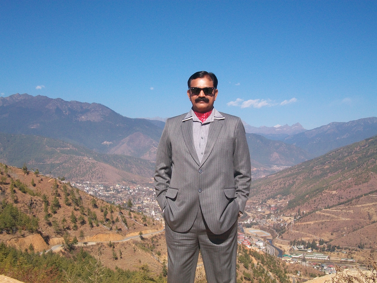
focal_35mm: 40
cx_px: 188
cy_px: 142
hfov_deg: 46.8
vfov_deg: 36.0
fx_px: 436
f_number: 6.3
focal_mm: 7.1
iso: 80
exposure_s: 1/320
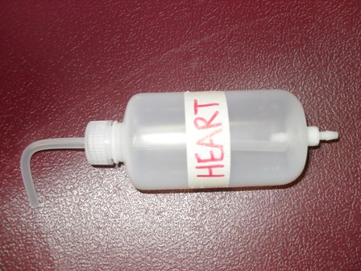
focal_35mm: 35
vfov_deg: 40.7
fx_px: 365
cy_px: 136
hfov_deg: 52.6
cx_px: 180
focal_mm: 6.2
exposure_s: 1/45
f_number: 2.8
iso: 200
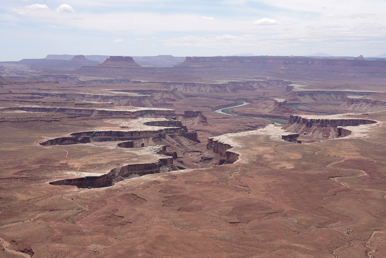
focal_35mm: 51
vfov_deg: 26.5
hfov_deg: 38.9
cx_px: 193
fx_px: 547
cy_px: 129
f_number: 14
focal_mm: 51
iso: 100
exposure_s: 1/100
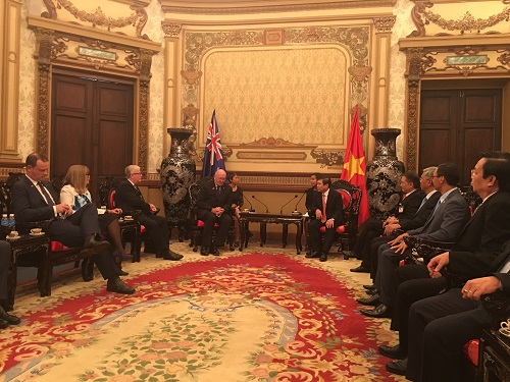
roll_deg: -2.2
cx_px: 255
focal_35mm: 29
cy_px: 191
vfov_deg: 48.2
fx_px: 427
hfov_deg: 61.7
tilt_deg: +0.1
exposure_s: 1/10
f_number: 2.2
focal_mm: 4.15
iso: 80
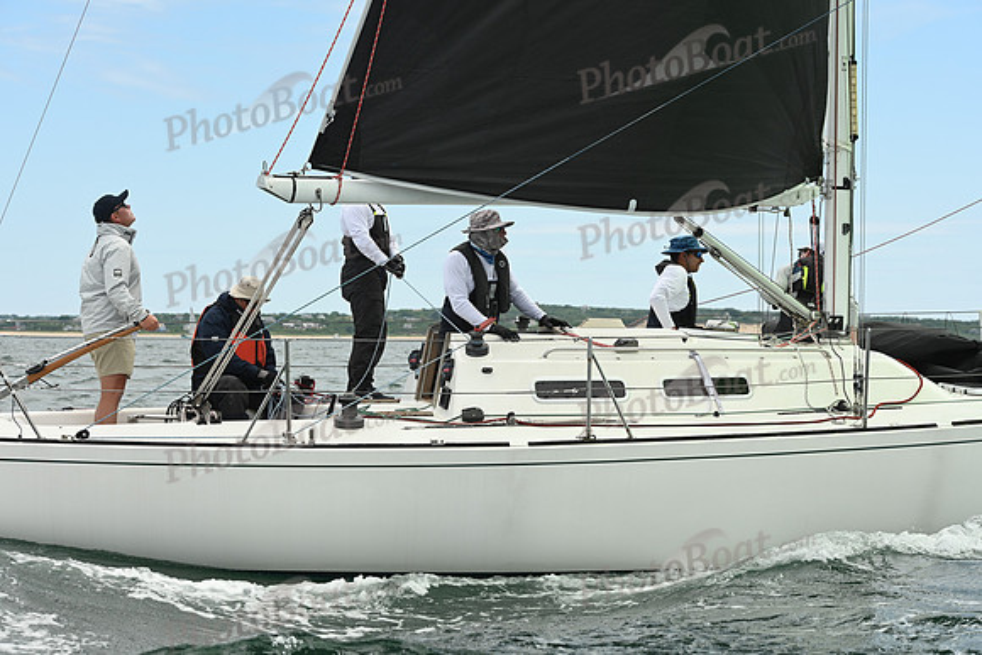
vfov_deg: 14.9
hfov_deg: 22.1
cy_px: 328
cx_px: 491
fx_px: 2510
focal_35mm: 92
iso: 320
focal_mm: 92
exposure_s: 1/1000
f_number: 7.1
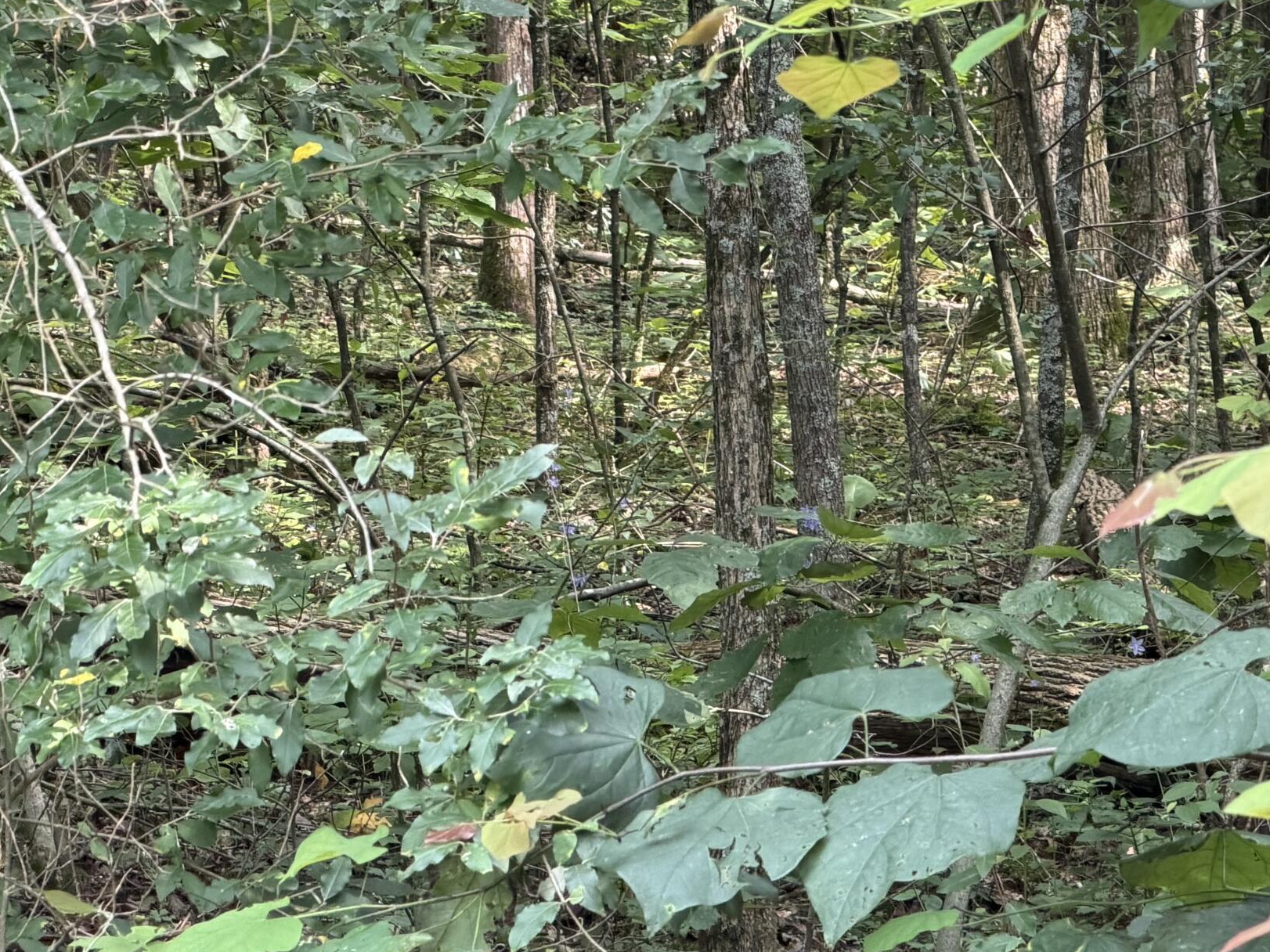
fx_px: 6786
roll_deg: +1.6
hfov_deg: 10.7
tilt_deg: +7.4
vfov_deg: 8.0
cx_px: 771
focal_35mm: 185
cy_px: 224
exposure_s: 1/121
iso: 200
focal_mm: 16.89
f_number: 2.8
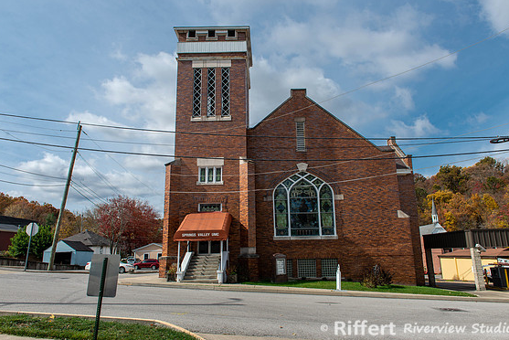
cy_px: 168
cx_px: 260
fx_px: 354
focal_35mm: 25
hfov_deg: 71.5
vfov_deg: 51.3
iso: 100
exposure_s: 1/250
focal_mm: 24
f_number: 9
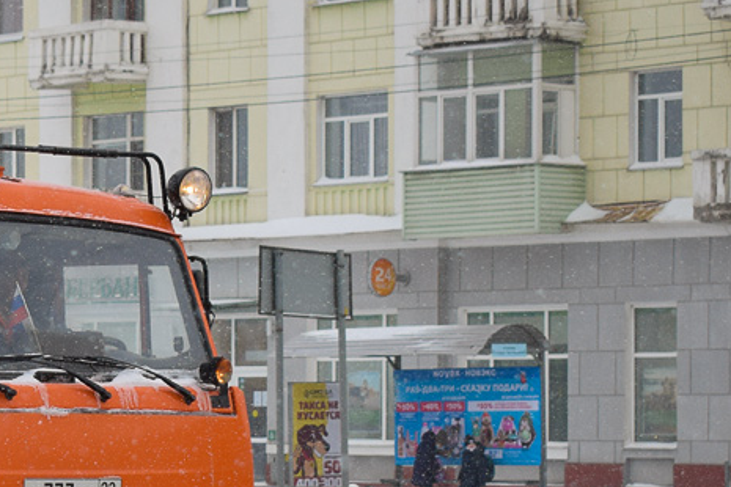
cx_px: -134
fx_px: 2985
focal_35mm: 147
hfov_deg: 13.6
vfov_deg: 9.3
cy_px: 372
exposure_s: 1/800
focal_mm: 38
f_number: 4.8
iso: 400
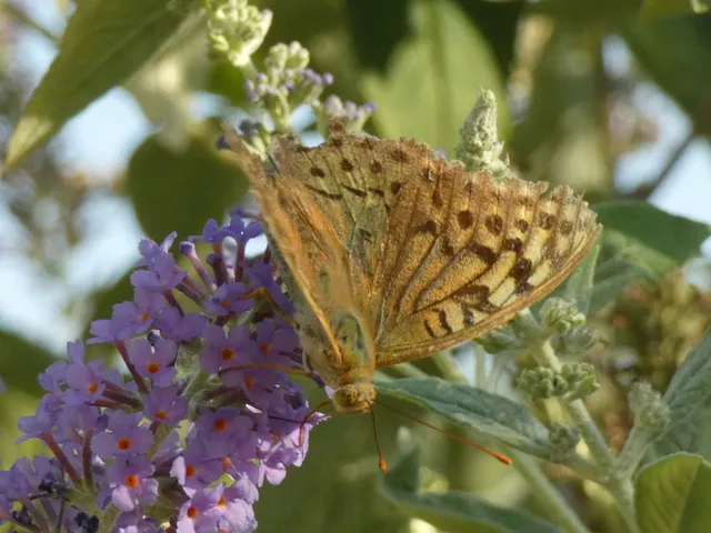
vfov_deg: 5.6
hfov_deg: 7.4
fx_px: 5464
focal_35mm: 266
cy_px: 266
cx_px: 356
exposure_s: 1/80
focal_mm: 47.6
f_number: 5.5
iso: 250
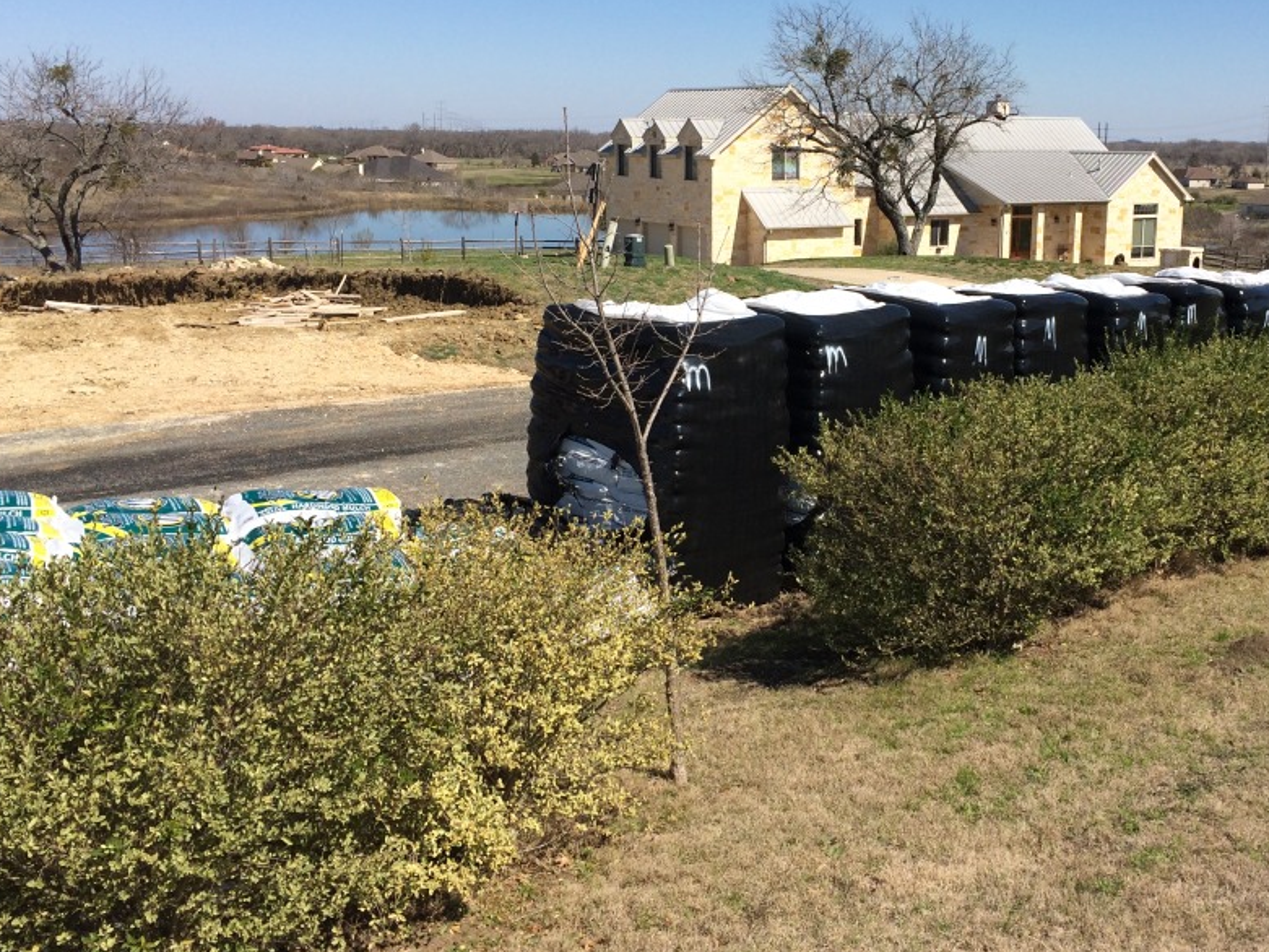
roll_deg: +0.5
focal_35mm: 38
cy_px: 406
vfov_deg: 37.7
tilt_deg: -12.0
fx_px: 1393
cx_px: 782
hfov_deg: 48.6
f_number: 2.2
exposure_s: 1/2415
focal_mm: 4.15
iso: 32
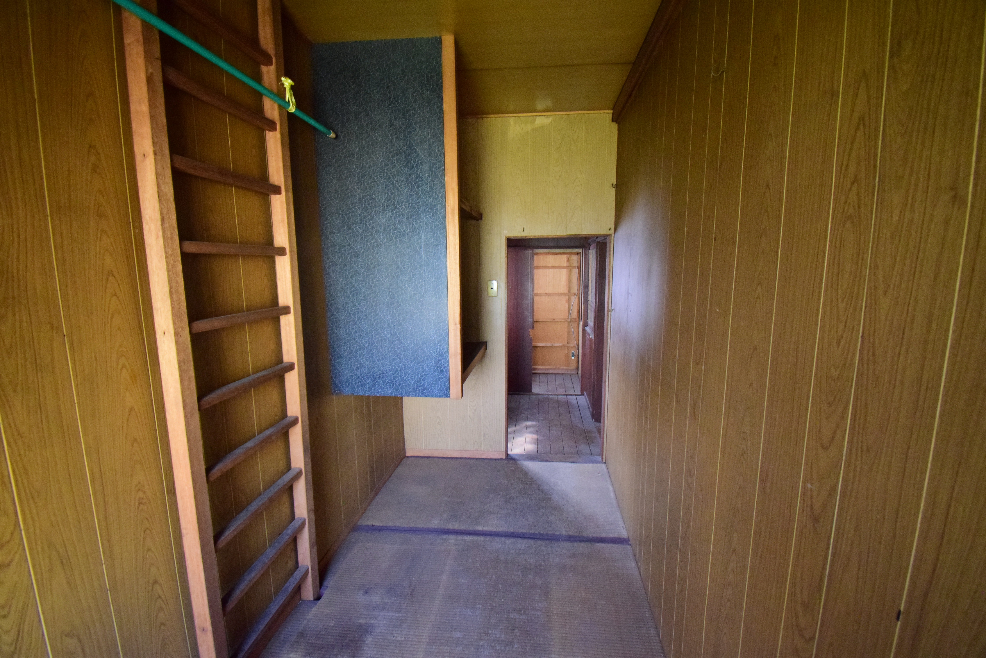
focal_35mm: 15
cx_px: 493
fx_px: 411
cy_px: 329
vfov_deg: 77.4
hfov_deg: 100.4
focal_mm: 10
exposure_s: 1/45
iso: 2500
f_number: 5.6
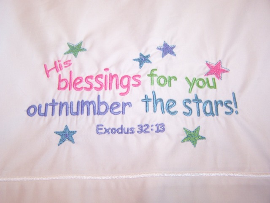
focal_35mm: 38
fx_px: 296
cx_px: 135
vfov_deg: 37.7
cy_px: 102
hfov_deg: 49.0
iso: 140
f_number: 2.8
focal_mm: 6.3
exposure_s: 1/60
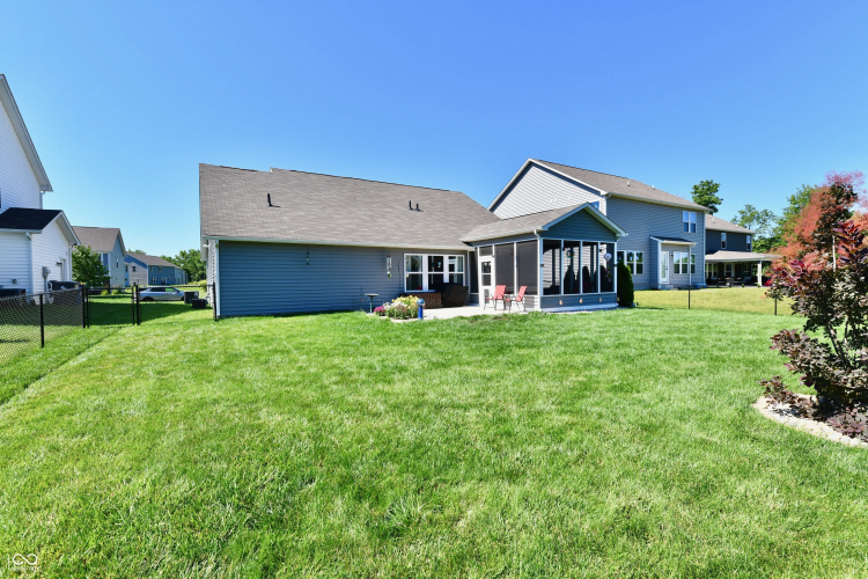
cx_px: 434
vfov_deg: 73.7
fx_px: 386
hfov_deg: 96.7
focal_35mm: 16
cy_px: 290
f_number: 11
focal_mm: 16
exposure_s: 1/500
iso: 640
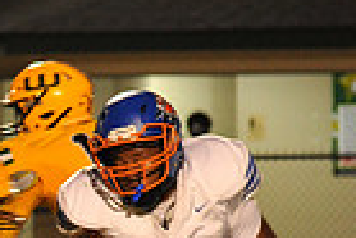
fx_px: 8236
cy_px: 294
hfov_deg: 2.5
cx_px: -356
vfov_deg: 1.7
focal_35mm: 832
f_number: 7.1
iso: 3200
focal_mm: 200
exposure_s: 1/160
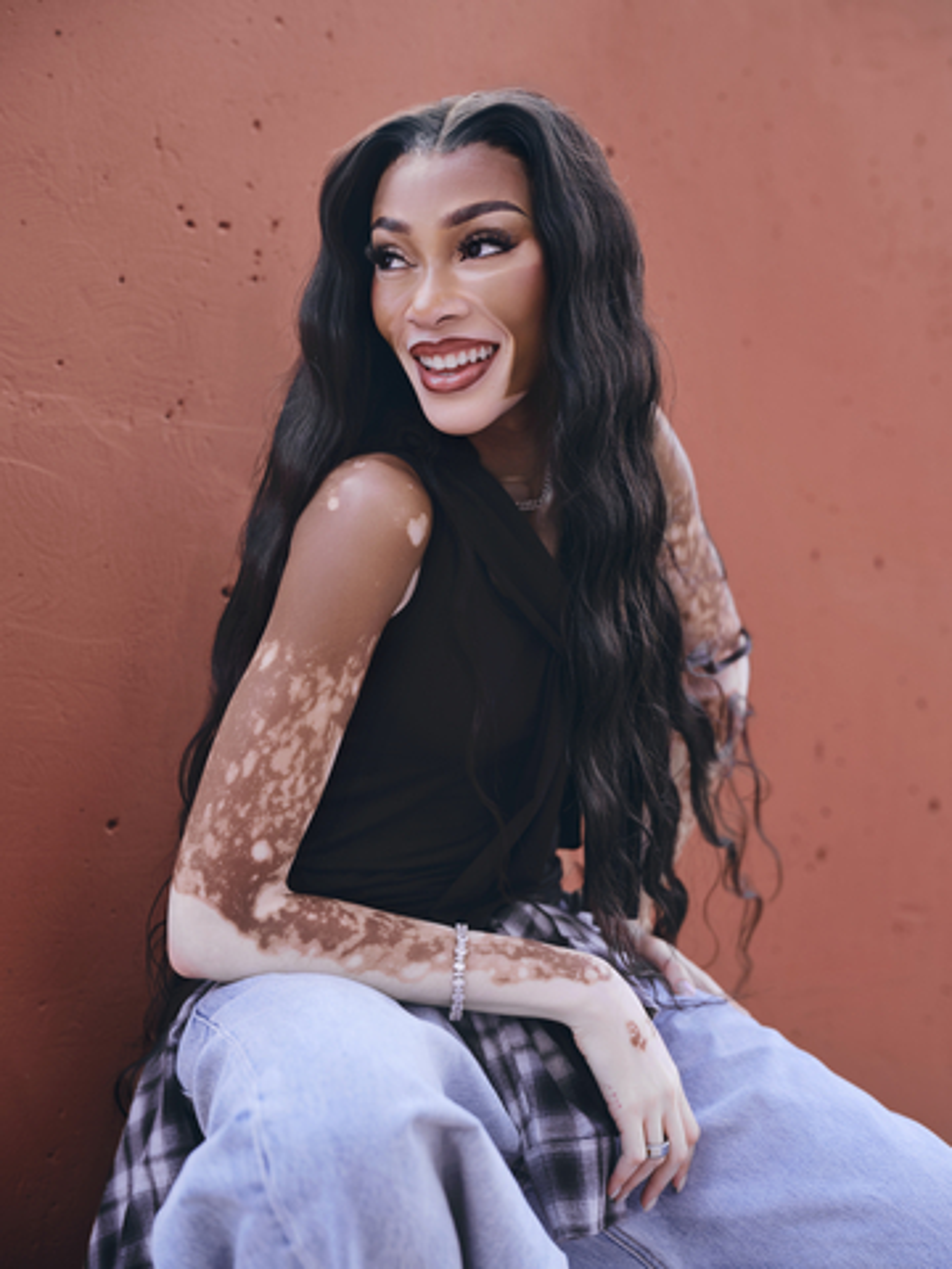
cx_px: 476
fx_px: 1613
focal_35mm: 44
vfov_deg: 42.9
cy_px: 634
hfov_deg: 32.9
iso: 200
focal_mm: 55
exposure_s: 1/400
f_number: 3.6
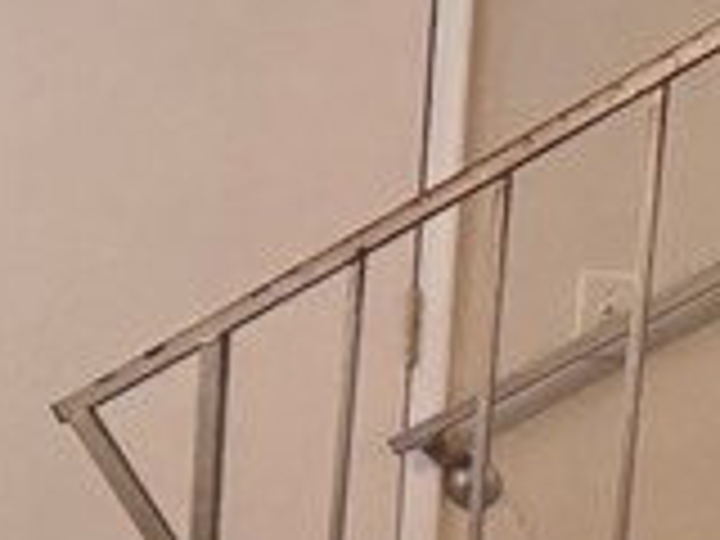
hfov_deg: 10.6
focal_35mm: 154
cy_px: 459
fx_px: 3203
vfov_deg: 9.6
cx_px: -1107
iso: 100
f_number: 1.78
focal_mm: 6.76
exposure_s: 1/120
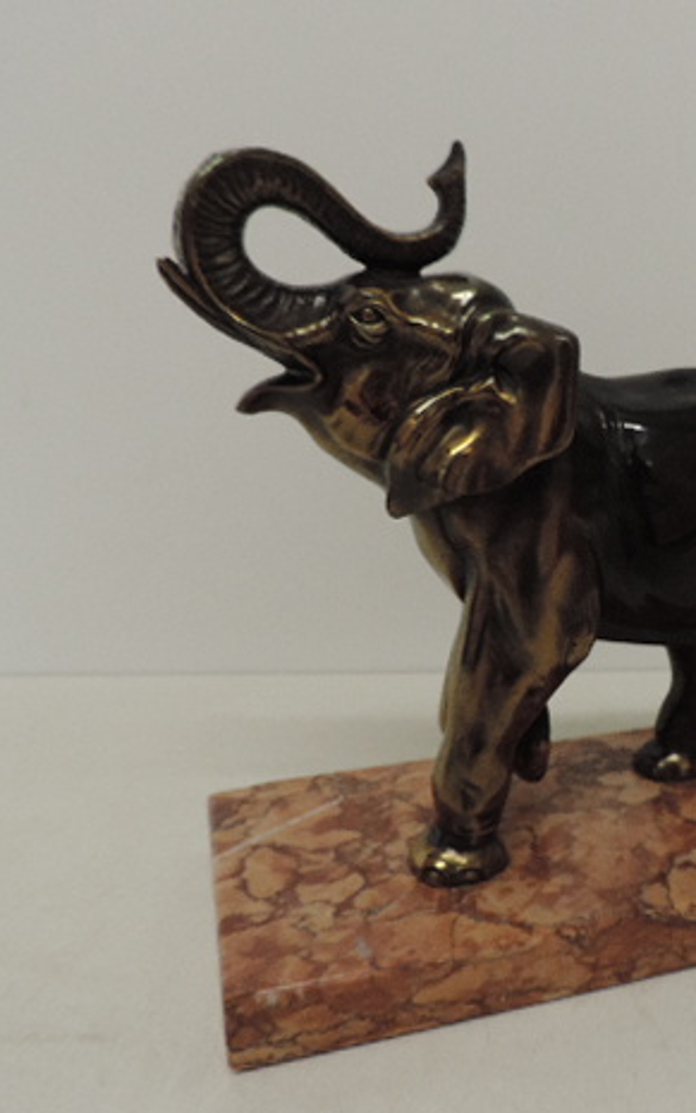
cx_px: 608
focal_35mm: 35
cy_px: 555
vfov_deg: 55.3
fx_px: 1061
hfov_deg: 34.6
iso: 320
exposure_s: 1/30
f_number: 3
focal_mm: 4.3
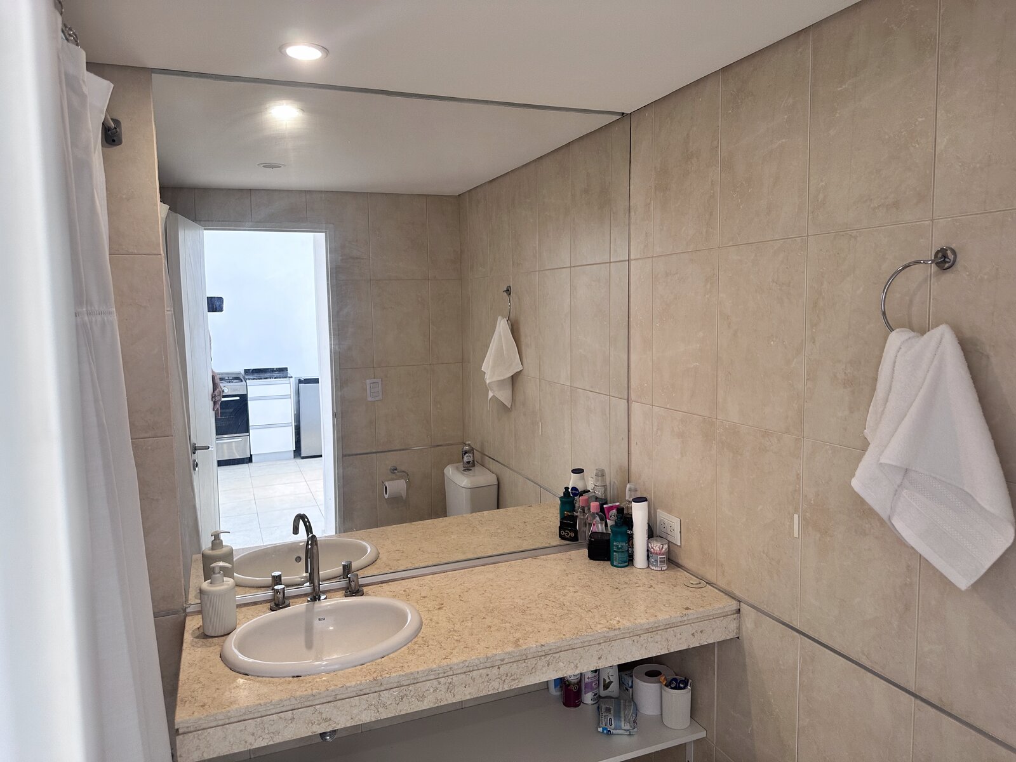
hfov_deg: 71.6
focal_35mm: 24
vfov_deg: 56.8
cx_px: 508
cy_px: 381
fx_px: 704
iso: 125
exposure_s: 1/100
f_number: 1.78
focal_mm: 6.86
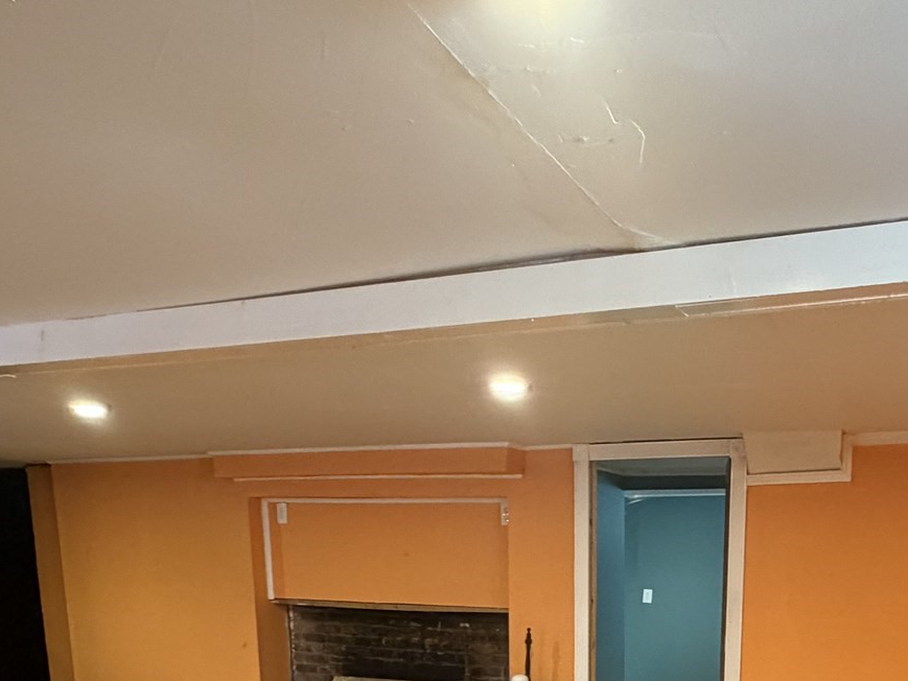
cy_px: 720
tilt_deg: -12.0
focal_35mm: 33
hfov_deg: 54.3
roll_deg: -0.4
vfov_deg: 37.2
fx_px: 866
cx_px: 598
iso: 500
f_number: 2.2
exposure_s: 1/60
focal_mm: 2.22
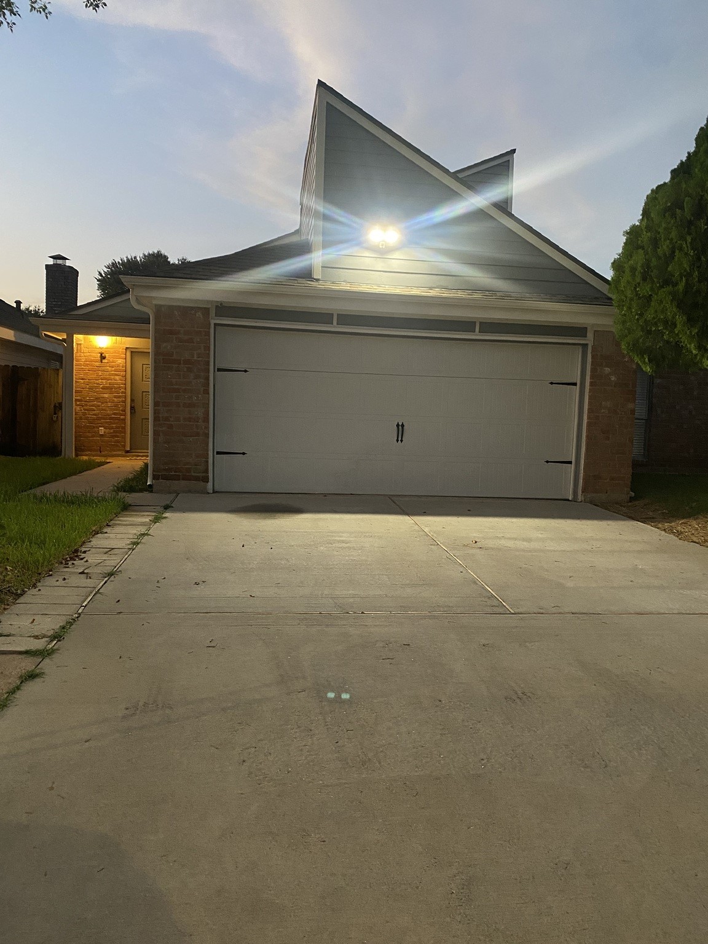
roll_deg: -2.5
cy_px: 472
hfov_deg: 53.1
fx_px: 709
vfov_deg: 67.3
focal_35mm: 26
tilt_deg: -1.1
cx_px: 354
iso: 500
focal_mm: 4.25
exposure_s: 1/30
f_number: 1.8
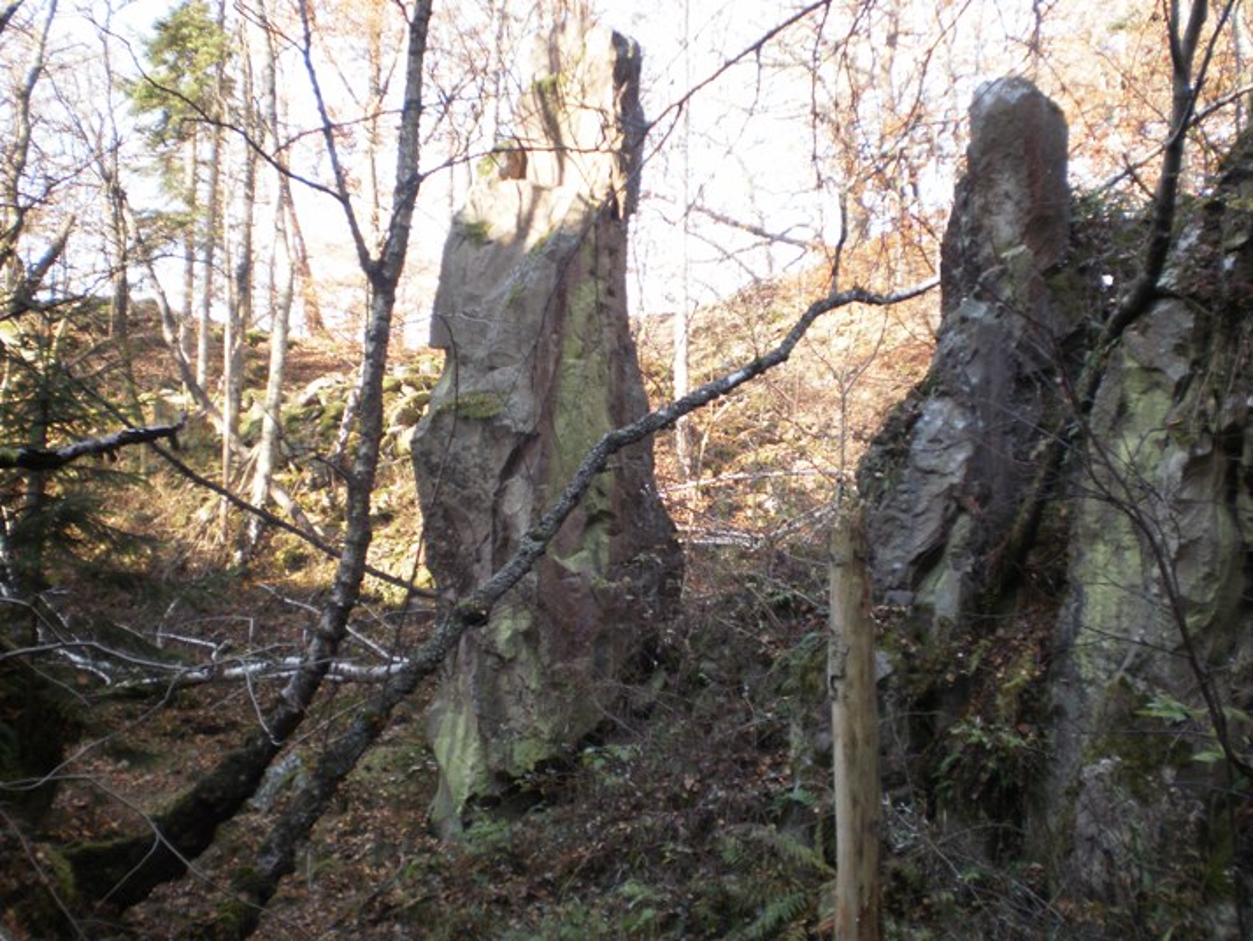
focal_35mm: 45
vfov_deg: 32.2
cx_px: 626
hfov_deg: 42.1
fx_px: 1629
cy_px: 470
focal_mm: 7.4
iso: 100
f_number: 3.5
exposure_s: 1/50
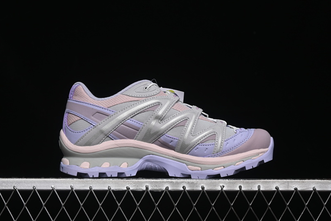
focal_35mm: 75
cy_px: 110
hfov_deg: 27.0
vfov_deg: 18.2
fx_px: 690
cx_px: 166
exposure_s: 1/60
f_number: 7.1
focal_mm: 50
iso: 160
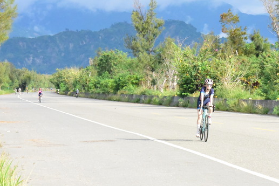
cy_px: 92
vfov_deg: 7.6
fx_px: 1403
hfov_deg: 11.3
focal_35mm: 181
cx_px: 200
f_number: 16
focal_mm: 120
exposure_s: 1/4000
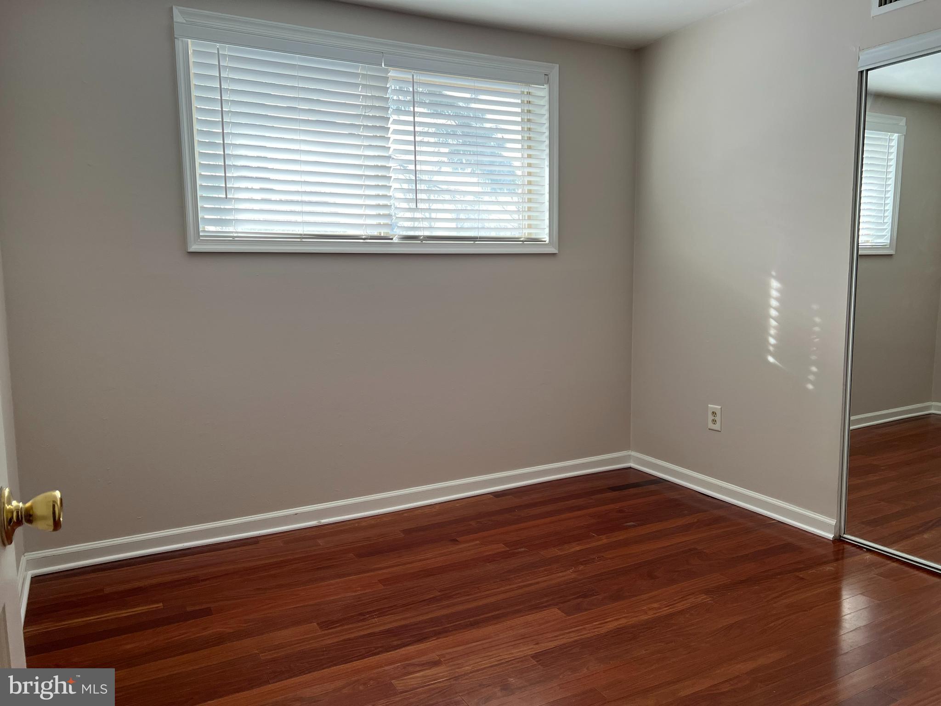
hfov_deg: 67.3
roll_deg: +1.0
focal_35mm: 26
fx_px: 707
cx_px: 470
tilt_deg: -6.2
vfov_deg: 53.1
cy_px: 353
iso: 64
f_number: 1.5
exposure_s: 1/120
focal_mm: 5.7
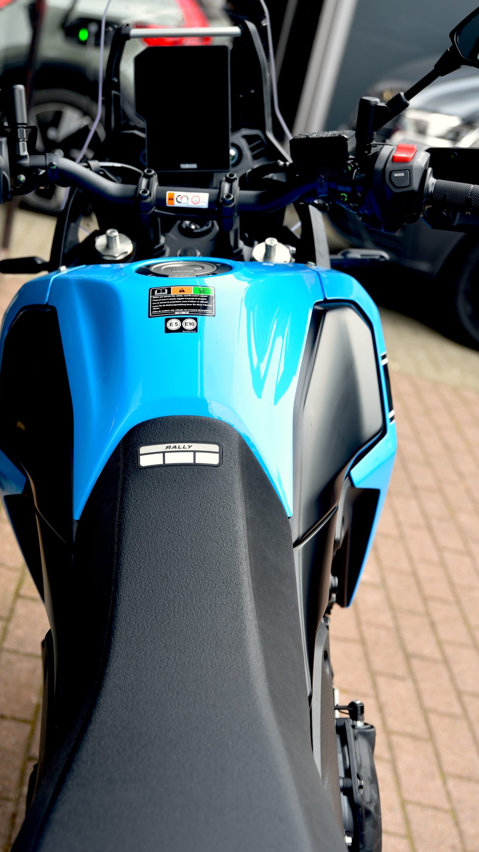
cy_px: 420
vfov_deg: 40.6
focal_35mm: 51
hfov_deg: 23.5
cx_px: 200
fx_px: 1152
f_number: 4.5
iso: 100
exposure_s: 1/60
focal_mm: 48
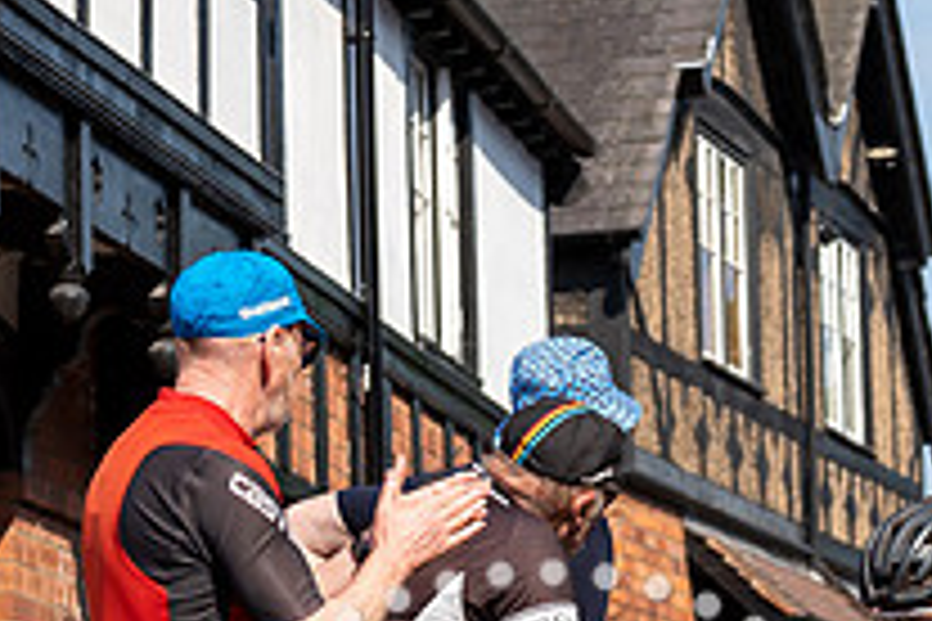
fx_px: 5048
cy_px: 586
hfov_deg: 10.5
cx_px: 776
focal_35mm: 195
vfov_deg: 7.0
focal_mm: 41
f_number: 3.2
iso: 100
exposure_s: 1/1250
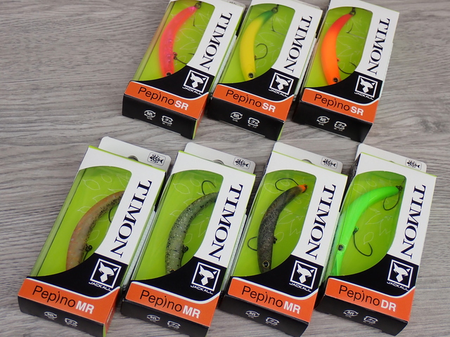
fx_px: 754
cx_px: 225
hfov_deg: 33.2
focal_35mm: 58
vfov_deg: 25.2
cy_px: 168
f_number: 3.5
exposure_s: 1/125
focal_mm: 10.35
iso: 200
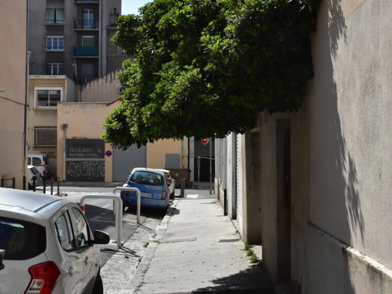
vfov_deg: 25.7
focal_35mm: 57
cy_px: 136
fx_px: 646
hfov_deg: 33.8
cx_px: 194
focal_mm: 26
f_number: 13
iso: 1250
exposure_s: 1/1250
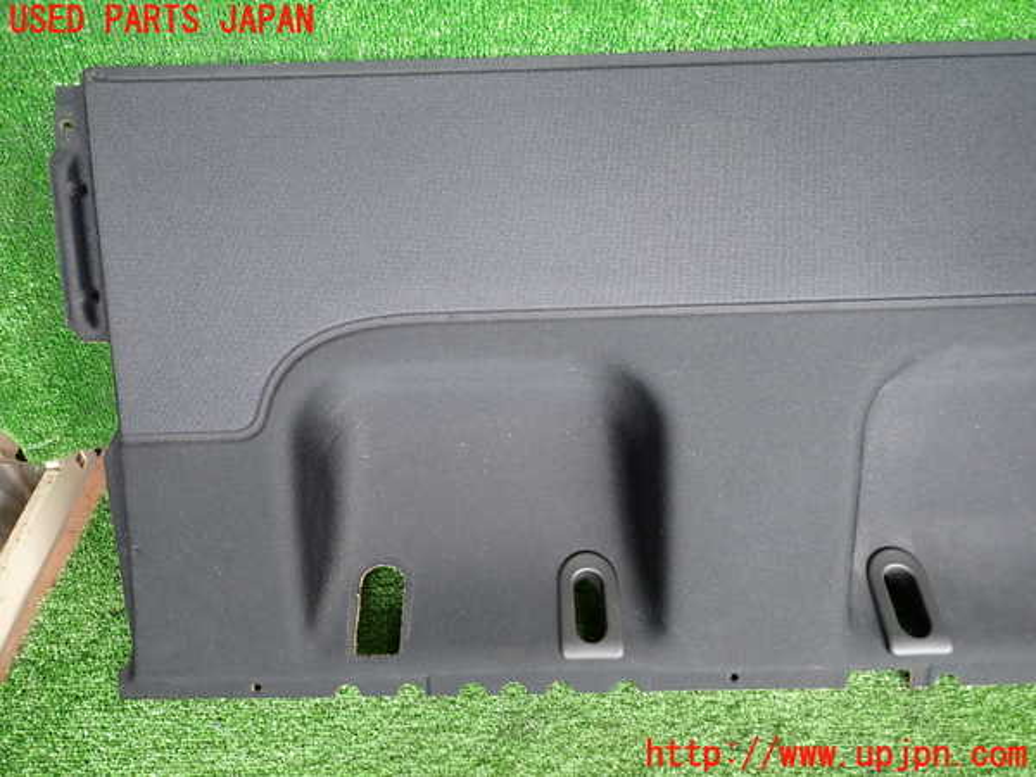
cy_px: 388
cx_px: 518
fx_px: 748
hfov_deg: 69.4
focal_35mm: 25
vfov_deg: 54.9
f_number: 2
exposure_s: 1/60
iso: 200
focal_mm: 4.5
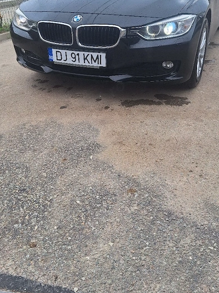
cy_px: 121
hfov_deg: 40.7
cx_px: 111
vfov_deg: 52.4
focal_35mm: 35
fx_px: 295
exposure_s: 1/1667
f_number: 1.8
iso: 40
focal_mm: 5.54
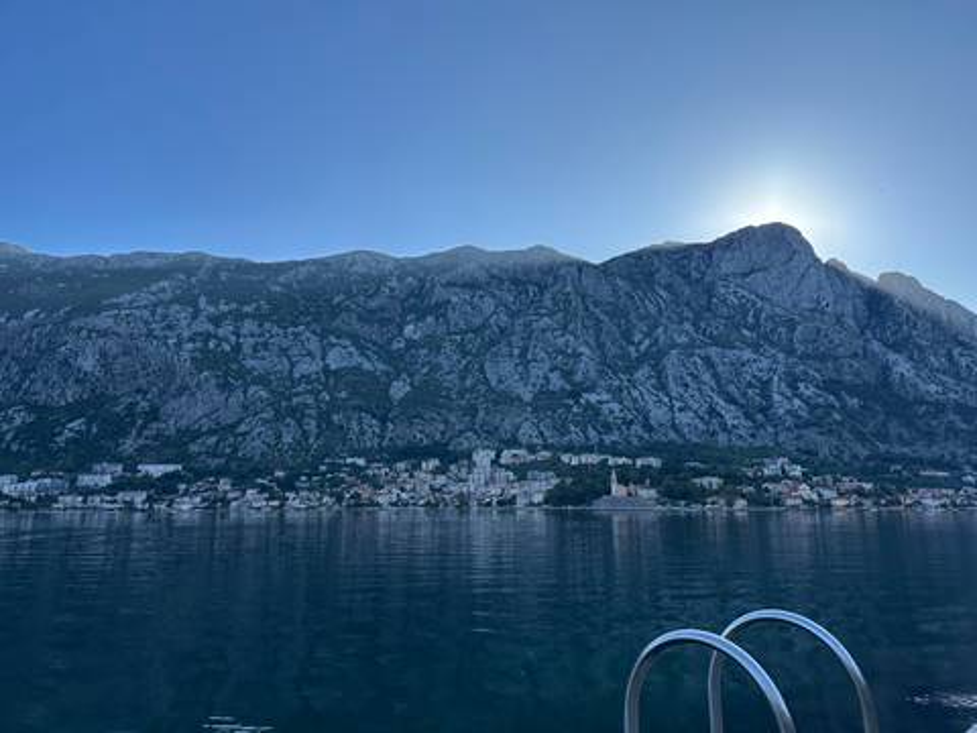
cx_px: 488
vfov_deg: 56.8
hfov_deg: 71.6
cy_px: 366
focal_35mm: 24
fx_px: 677
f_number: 1.78
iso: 80
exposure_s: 1/3356
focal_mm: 6.86
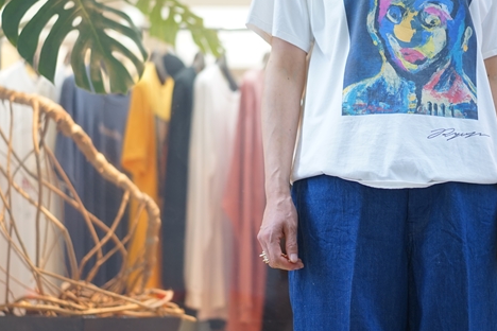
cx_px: 349
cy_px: 135
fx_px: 1298
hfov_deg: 21.6
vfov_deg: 14.5
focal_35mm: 94
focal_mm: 55
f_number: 1.8
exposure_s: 1/60
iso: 400
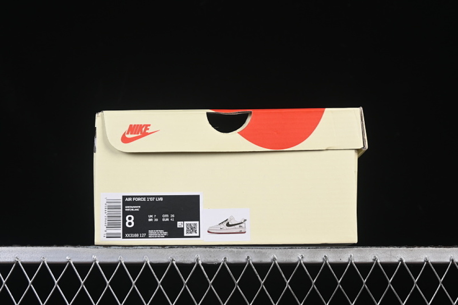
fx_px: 954
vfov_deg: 18.2
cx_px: 229
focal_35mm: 75
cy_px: 152
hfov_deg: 27.0
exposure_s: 1/80
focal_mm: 50
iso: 160
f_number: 8
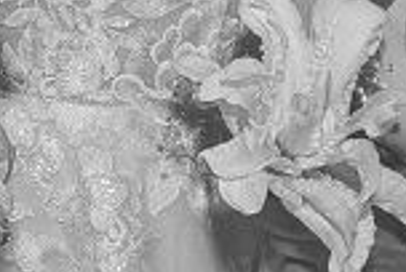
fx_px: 1887
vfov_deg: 8.2
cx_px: -67
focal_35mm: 167
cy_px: -57
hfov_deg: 12.0
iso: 1600
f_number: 3.5
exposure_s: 1/200
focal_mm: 17
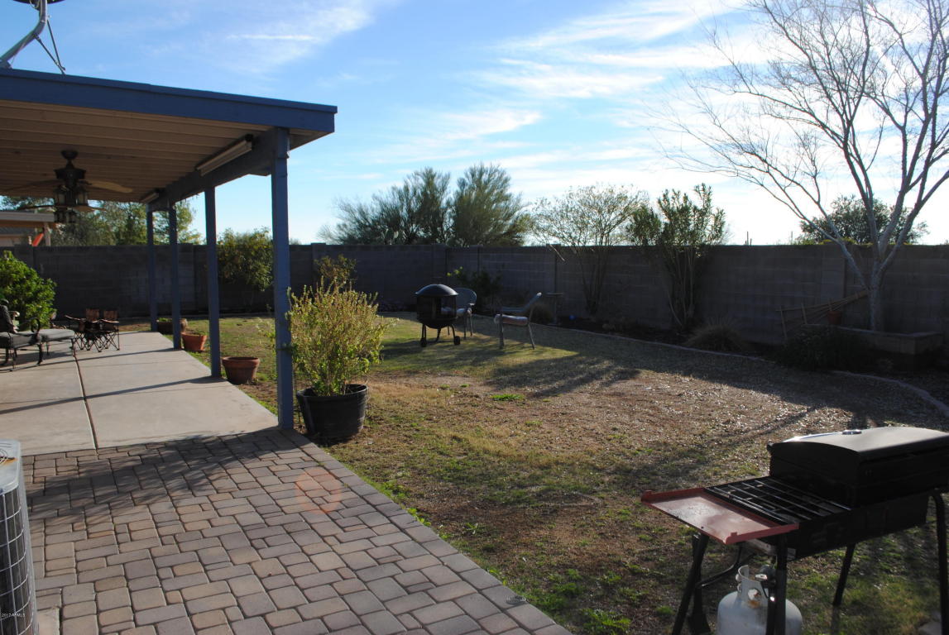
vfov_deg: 48.1
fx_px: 713
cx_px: 474
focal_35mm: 27
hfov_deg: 67.3
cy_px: 318
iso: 100
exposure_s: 1/200
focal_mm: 18
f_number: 8
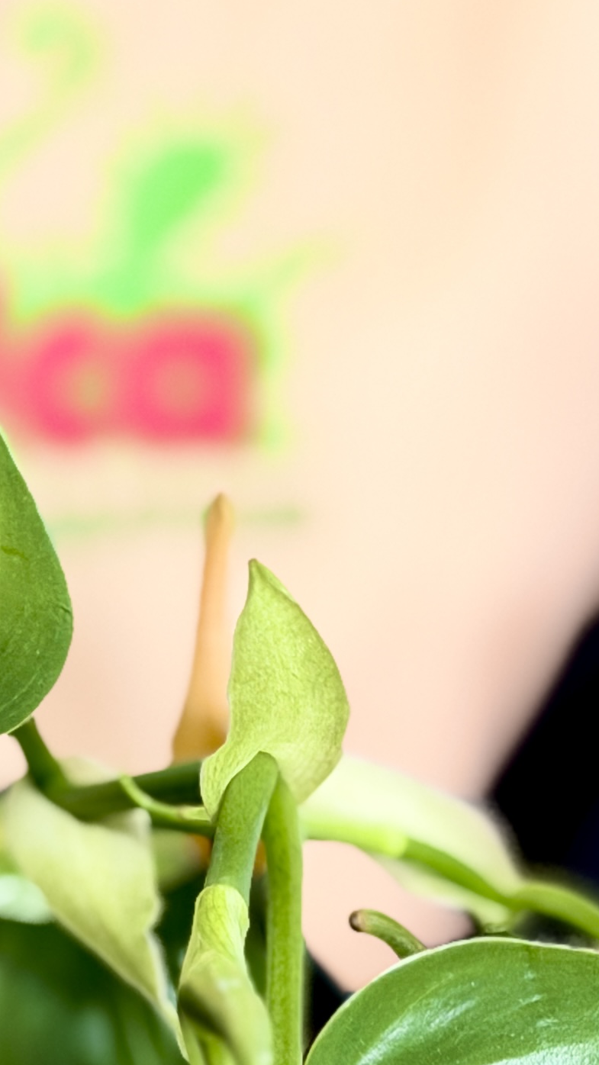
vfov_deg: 13.7
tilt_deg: -23.7
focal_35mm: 151
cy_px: 1376
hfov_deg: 8.0
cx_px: -7
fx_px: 4265
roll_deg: +0.2
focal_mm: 6.76
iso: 80
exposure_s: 1/121
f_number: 1.78
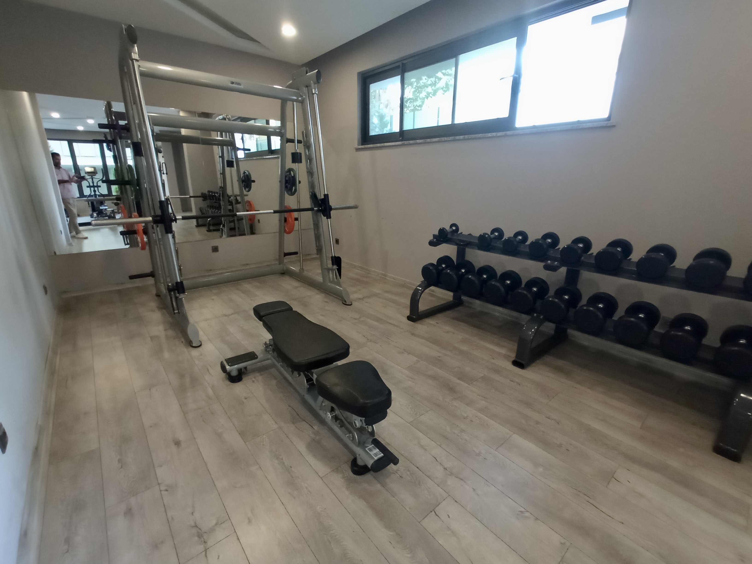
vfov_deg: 81.7
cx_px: 376
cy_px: 282
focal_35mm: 15
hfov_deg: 98.2
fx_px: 326
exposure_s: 1/25
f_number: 2.2
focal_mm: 1.65
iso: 848
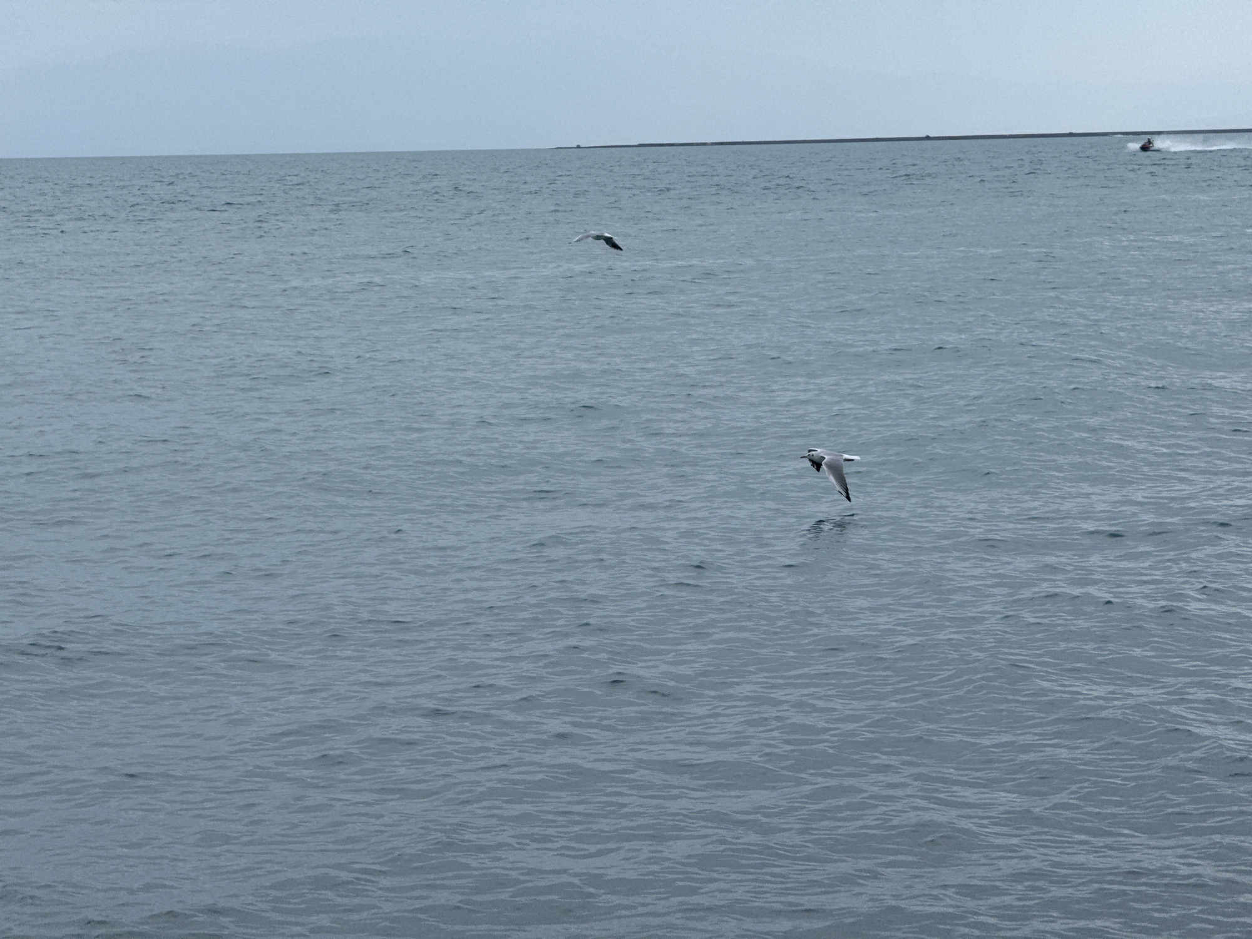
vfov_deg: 12.3
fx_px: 4340
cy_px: 470
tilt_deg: -3.5
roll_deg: +2.7
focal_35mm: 120
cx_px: 626
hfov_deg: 16.4
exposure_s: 1/668
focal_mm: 15.66
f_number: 2.8
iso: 50
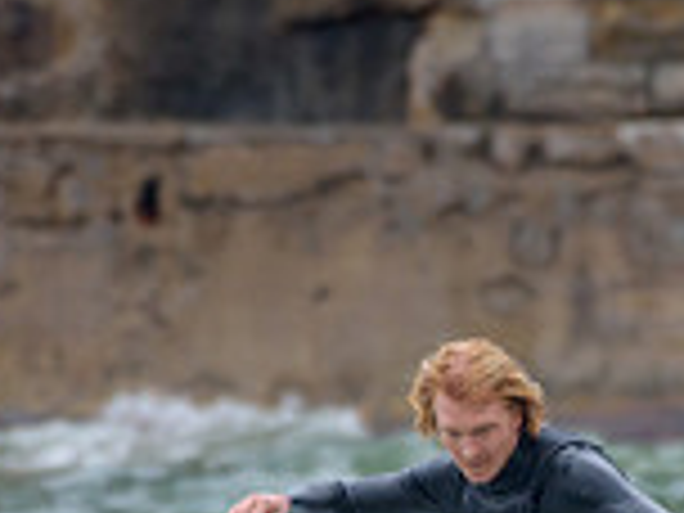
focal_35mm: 2155
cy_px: 634
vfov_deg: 0.7
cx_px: 616
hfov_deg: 0.9
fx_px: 42582
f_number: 5.6
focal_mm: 480
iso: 500
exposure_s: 1/800
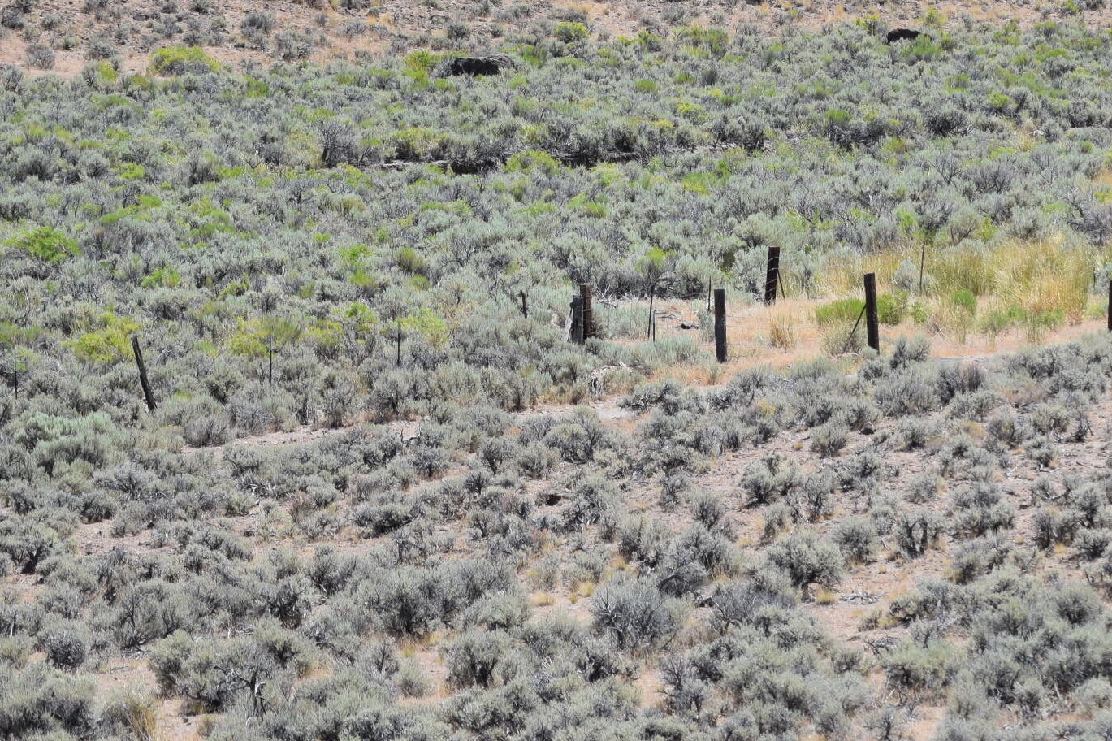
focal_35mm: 217
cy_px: 63
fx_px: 6701
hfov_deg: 9.4
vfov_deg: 6.3
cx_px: 990
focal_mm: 66
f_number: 10
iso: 200
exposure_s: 1/400
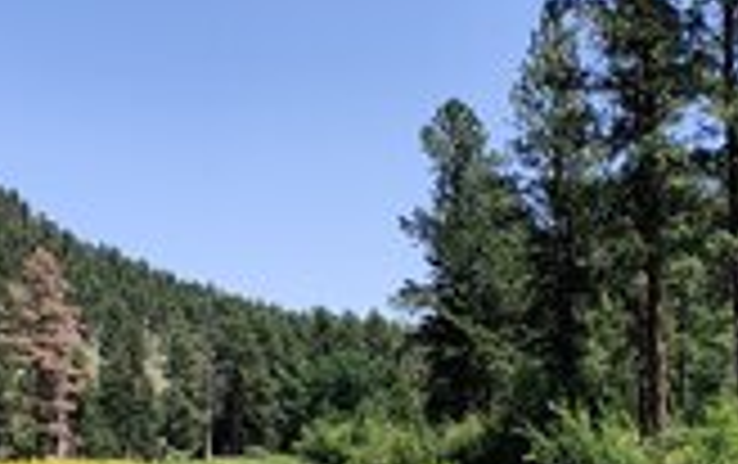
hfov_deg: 42.5
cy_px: 387
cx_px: 418
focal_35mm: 47
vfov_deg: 26.9
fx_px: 947
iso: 100
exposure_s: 1/793
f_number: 2.2
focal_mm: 2.25
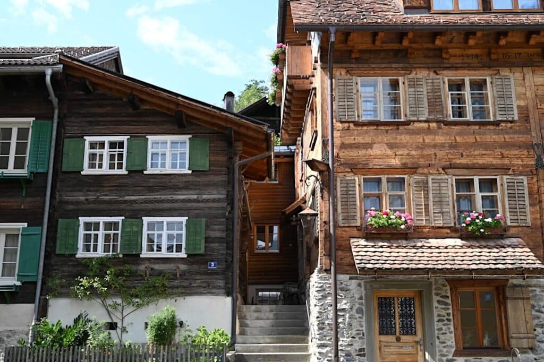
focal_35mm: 37
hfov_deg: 51.9
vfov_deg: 35.9
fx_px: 559
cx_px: 272
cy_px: 181
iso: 125
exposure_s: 1/250
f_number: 5.6
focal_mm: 37
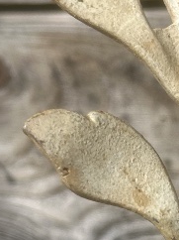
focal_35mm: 129
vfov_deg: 15.1
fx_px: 891
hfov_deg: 11.3
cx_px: 184
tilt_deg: -34.7
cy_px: 213
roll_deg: +10.3
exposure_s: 1/6211
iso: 50
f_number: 1.5
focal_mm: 5.7
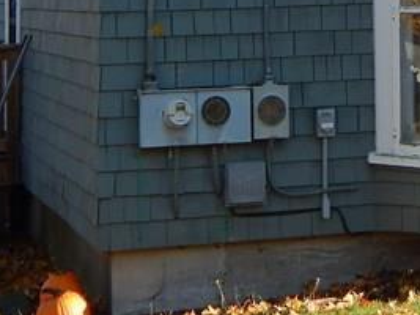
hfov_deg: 11.5
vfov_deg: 8.7
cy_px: -235
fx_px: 2001
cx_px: 615
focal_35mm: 165
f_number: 3.6
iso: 125
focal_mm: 7.7
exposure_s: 1/320
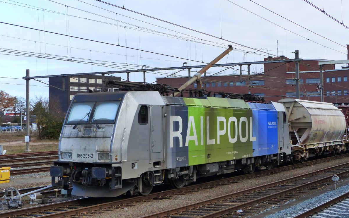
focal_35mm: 63
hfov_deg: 32.5
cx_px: 174
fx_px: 599
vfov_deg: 20.6
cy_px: 116
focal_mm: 10.5
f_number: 4
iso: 250
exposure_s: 1/320
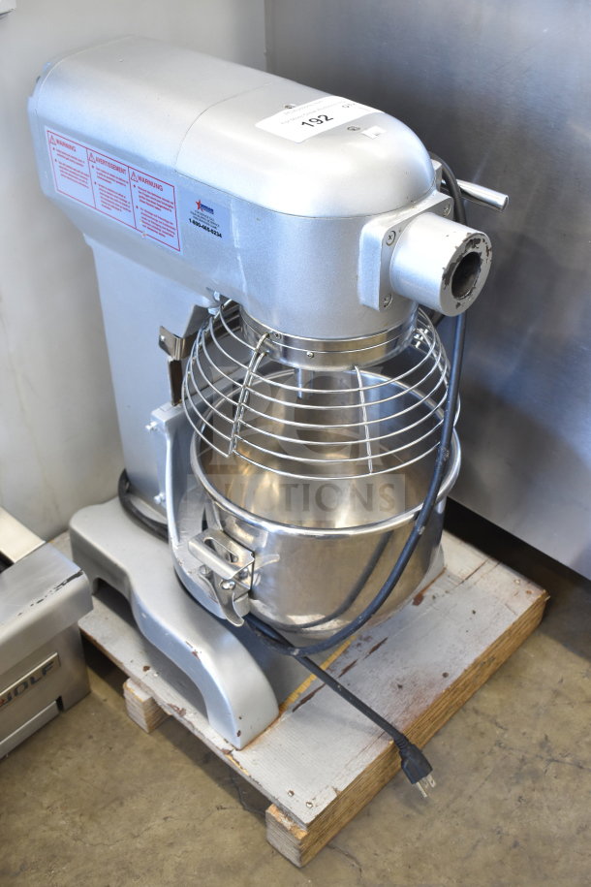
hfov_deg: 34.2
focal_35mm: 39
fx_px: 960
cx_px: 296
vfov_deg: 49.6
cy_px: 444
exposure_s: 1/40
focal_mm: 26
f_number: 4
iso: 720
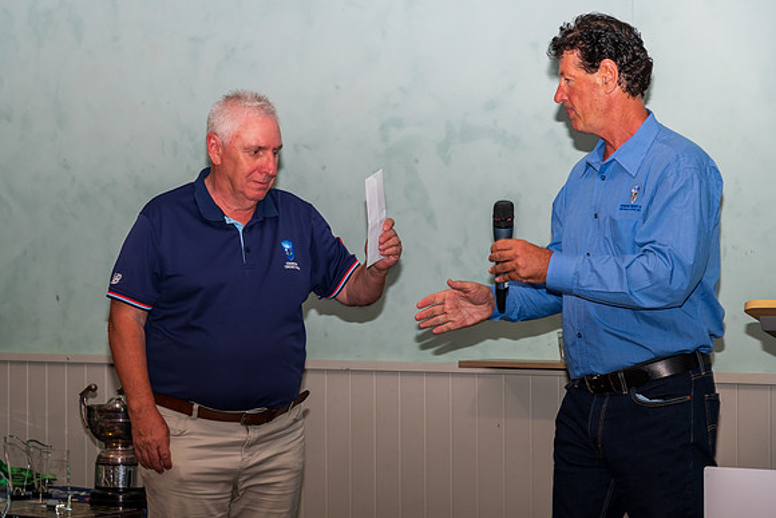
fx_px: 2113
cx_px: 388
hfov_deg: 20.8
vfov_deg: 14.0
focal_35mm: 98
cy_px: 259
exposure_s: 1/60
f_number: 8
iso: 400
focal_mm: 98
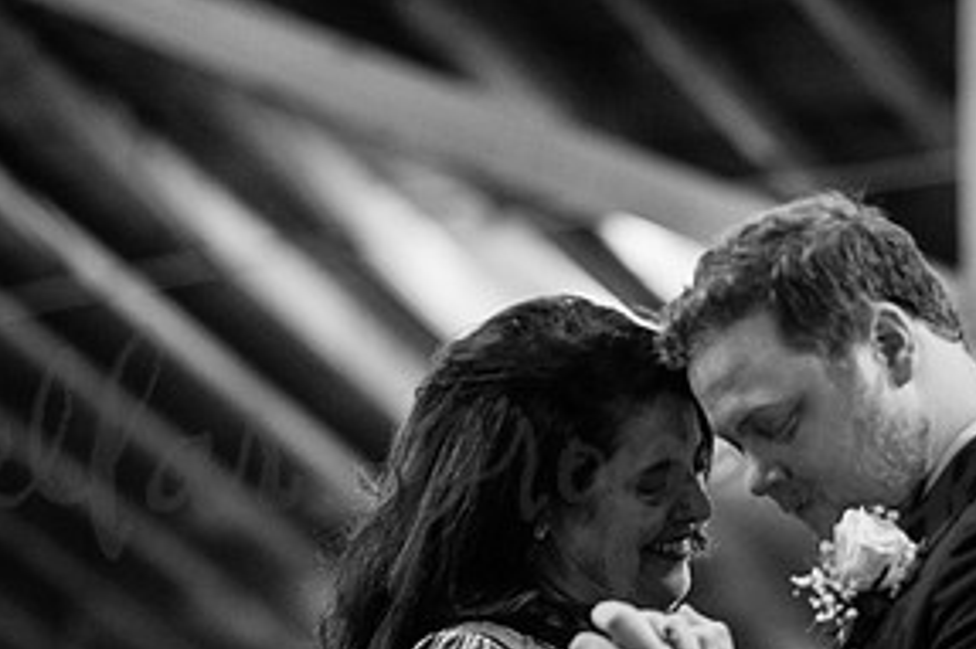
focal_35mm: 172
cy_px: 452
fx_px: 4660
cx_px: 701
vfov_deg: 8.0
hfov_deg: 11.9
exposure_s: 1/250
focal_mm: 85
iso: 2500
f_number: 1.4
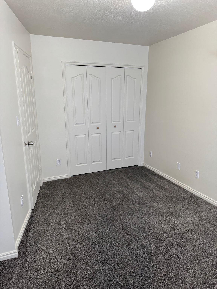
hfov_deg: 56.8
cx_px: 108
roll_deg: -0.1
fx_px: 201
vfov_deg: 71.6
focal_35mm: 24
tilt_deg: -13.5
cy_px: 144
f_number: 1.78
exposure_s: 1/120
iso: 125
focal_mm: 6.76
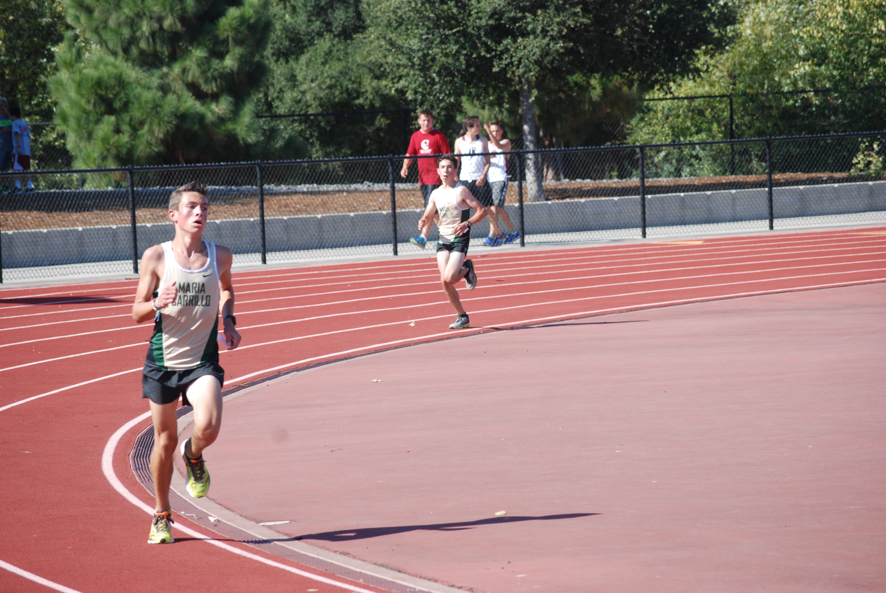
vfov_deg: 7.5
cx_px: 443
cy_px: 296
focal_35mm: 183
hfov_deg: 11.2
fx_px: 4509
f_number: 7.1
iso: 400
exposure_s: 1/800
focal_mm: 122
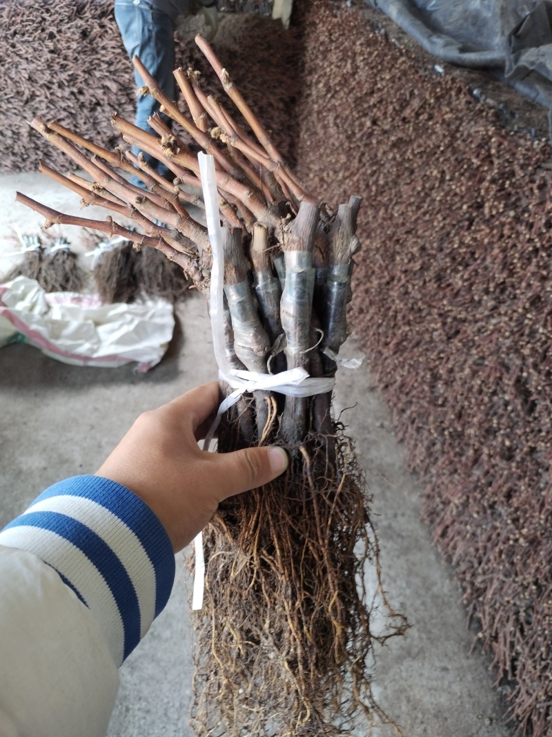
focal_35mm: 26
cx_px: 276
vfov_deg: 67.3
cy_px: 368
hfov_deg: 53.1
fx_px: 553
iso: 331
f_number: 1.8
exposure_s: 1/33.3
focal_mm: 4.75
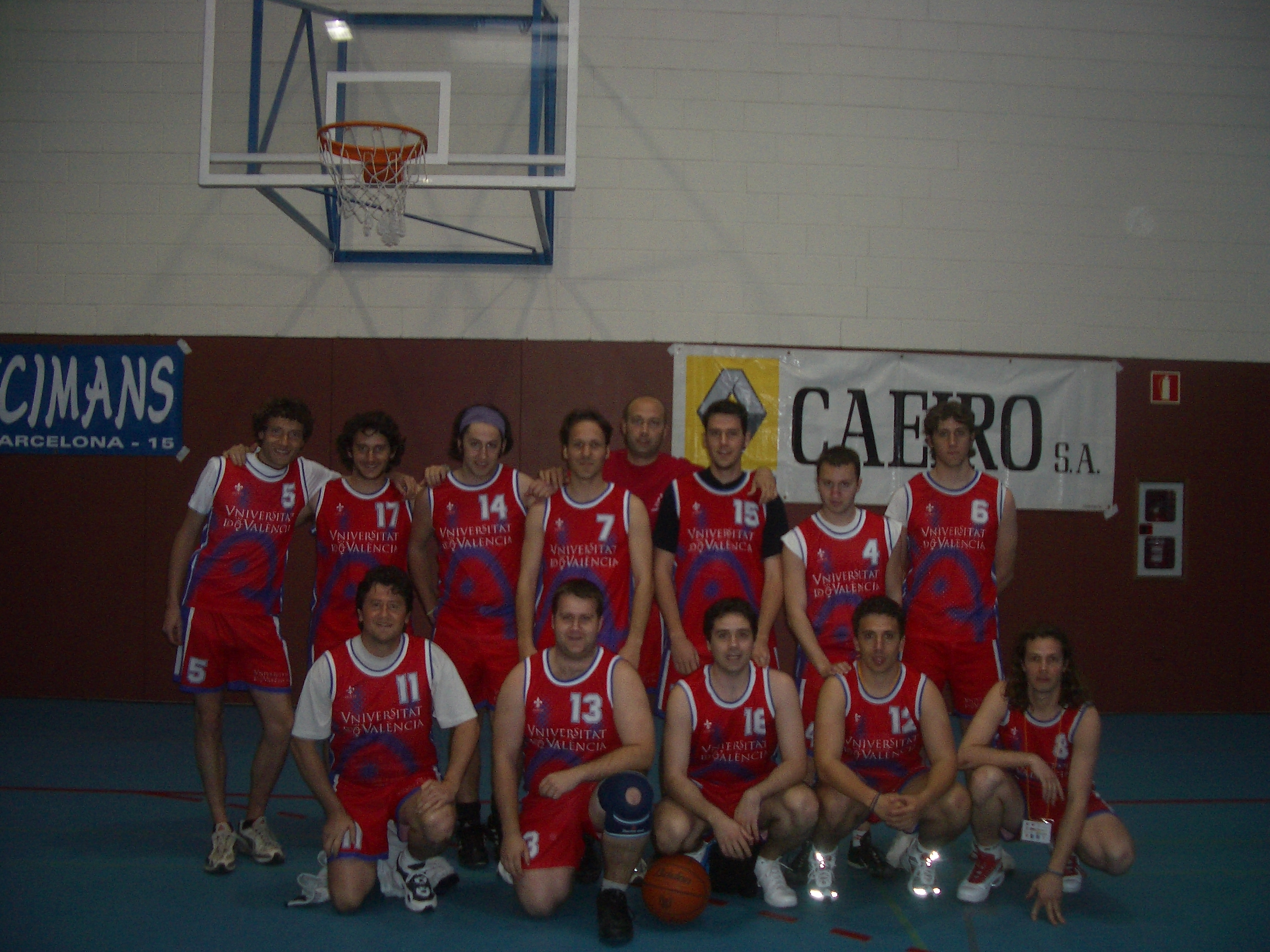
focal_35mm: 35
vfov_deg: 40.7
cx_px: 635
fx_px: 1284
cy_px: 476
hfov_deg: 52.6
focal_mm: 5.8
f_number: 2.6
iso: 100
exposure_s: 1/60
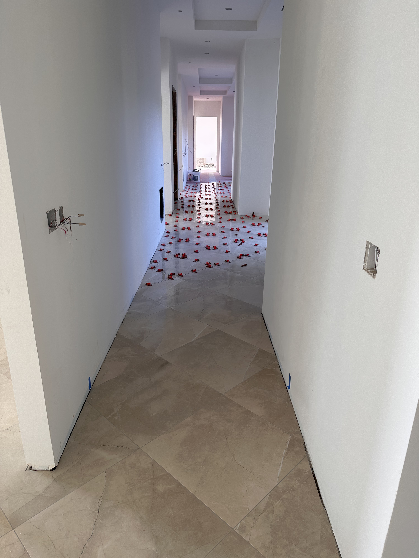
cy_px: 279
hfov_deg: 56.8
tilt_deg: -20.2
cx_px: 210
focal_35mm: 24
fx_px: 387
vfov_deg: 71.6
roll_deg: -1.4
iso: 64
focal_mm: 6.86
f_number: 1.78
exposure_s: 1/136
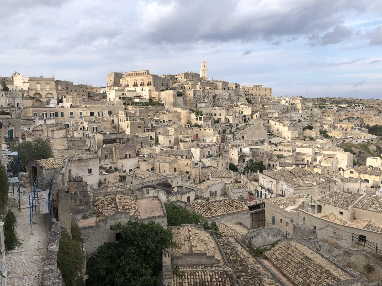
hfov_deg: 63.4
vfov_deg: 49.7
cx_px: 191
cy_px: 143
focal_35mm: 28
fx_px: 309
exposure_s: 1/796
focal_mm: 4
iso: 20
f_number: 1.8
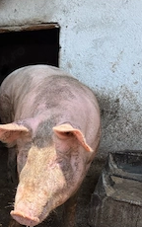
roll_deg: -1.8
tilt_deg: -16.6
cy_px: 159
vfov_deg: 41.1
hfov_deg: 26.0
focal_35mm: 48
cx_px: 13
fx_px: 297
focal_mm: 5.96
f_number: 1.6
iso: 50
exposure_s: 1/987
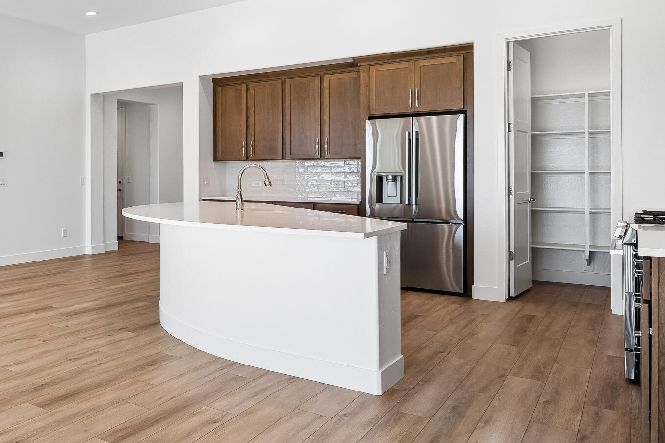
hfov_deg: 53.4
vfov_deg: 42.1
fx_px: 573
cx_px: 76
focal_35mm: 31
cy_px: 174
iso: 400
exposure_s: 1/100
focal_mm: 14
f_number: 8
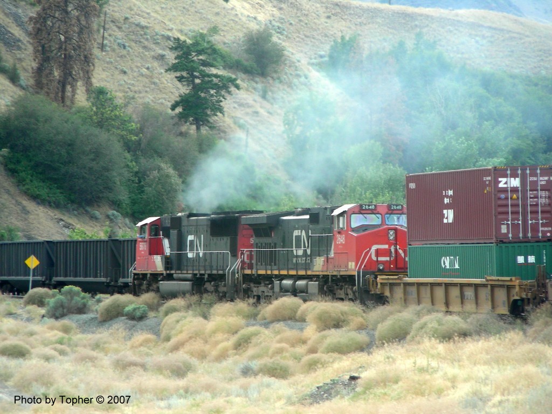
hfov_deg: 8.6
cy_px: 207
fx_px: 3668
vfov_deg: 6.5
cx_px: 276
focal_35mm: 230
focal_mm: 38.3
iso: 50
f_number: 3.5
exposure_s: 1/176
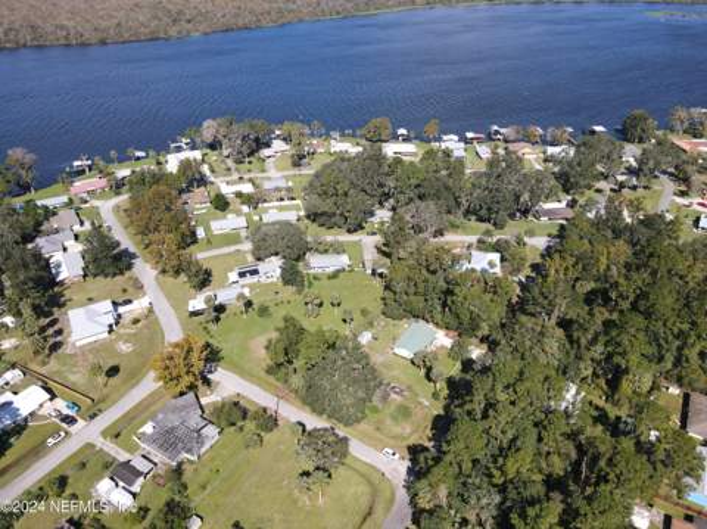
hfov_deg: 71.7
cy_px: 264
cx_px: 354
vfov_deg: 56.7
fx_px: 490
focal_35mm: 24
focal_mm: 4.5
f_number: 2.8
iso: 100
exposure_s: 1/500
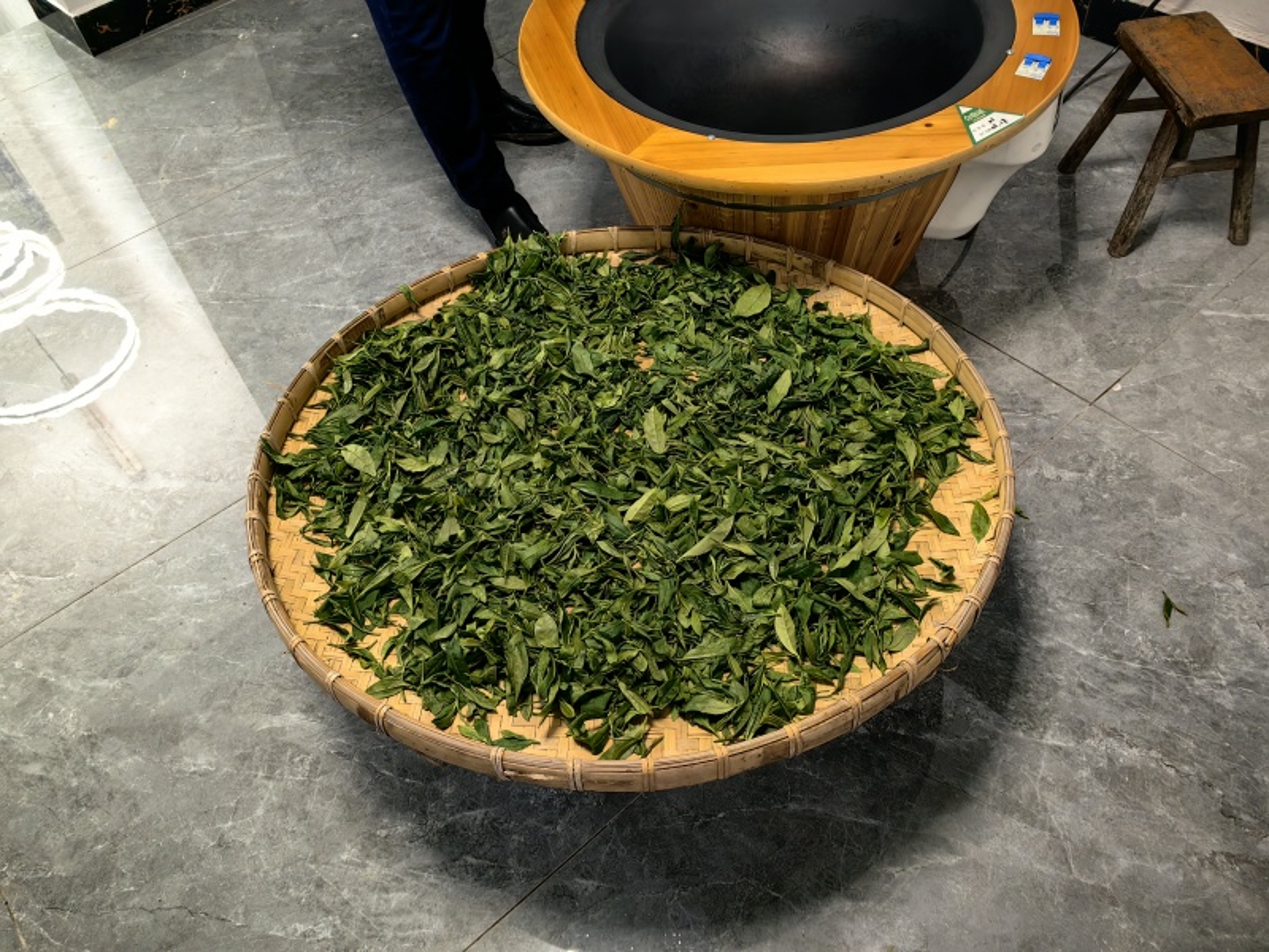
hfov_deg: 65.3
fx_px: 990
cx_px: 634
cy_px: 476
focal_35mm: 27
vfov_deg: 51.4
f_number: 2
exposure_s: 1/100
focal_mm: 5.75
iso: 160
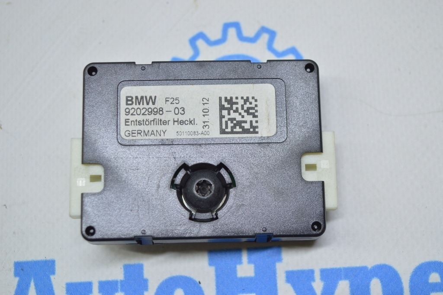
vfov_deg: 22.6
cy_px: 148
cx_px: 222
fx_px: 738
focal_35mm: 60
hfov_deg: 33.4
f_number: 4.8
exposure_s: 1/50
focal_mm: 40
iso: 400
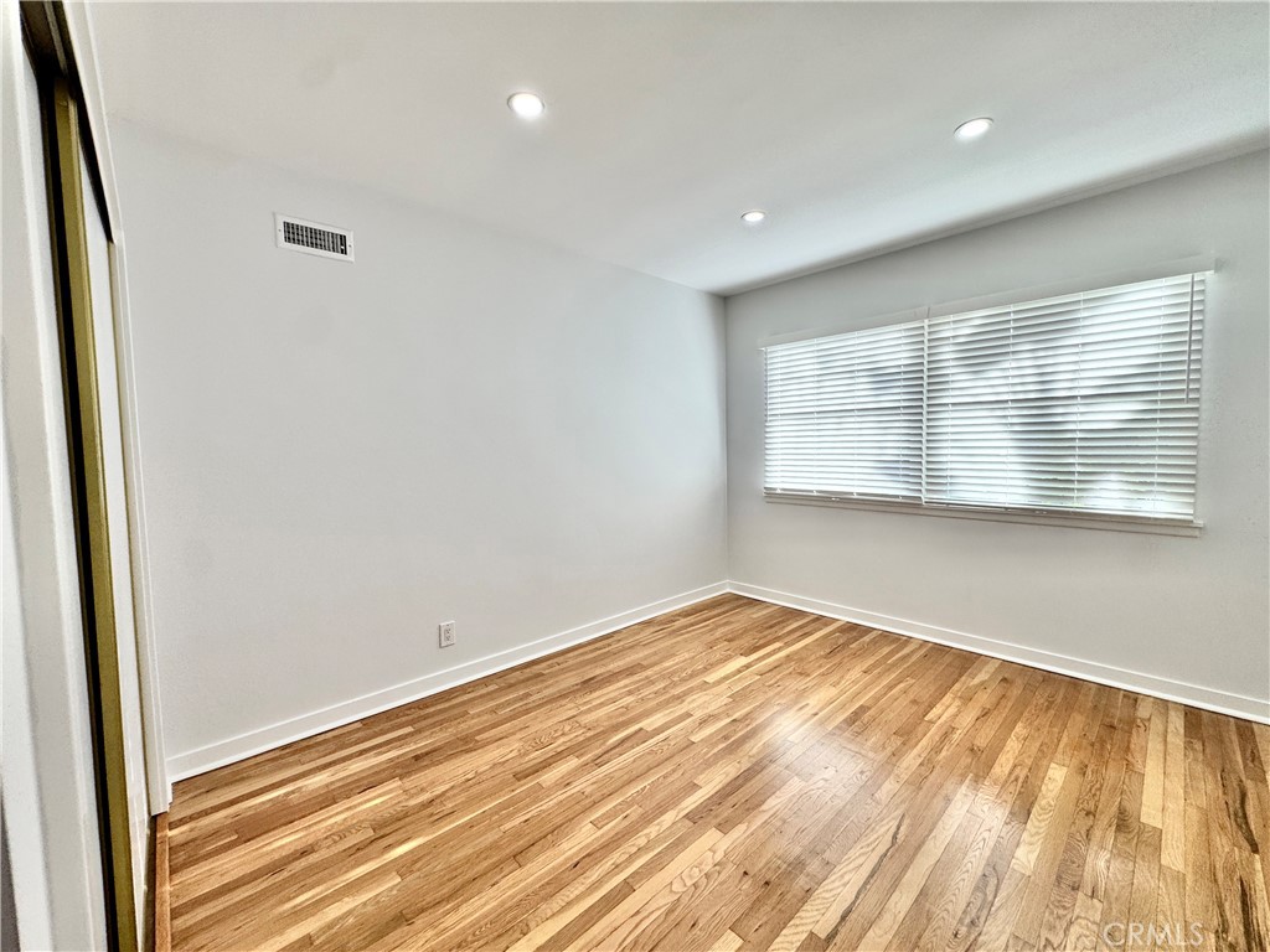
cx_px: 635
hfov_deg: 102.1
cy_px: 476
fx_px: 514
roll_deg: +0.2
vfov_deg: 85.7
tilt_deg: -2.3
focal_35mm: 14
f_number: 2.2
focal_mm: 2.22
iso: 40
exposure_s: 1/214
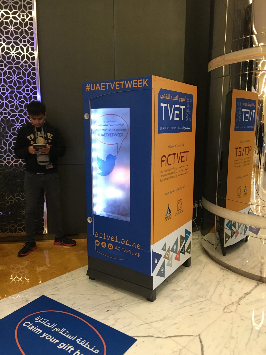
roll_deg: -1.6
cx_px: 133
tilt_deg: -9.1
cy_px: 178
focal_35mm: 29
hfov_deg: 48.2
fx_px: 297
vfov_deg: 61.7
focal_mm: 4.15
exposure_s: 1/17
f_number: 2.2
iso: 100
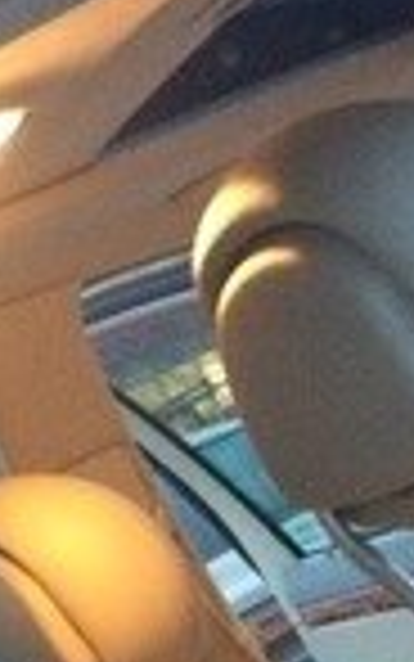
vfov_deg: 14.3
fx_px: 2489
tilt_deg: -12.4
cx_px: 328
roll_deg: +26.2
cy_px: 943
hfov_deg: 9.5
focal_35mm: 138
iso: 320
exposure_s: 1/17
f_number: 2.2
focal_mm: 4.15
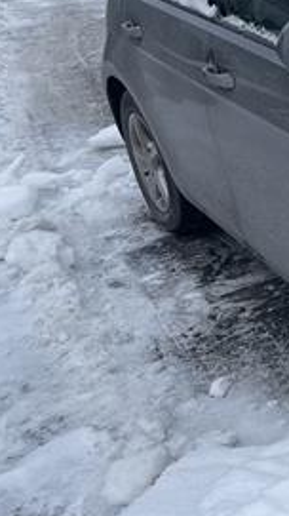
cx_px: 540
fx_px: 915
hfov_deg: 15.2
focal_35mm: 67
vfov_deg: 31.4
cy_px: 230
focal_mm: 4.2
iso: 32
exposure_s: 1/1276
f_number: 1.6
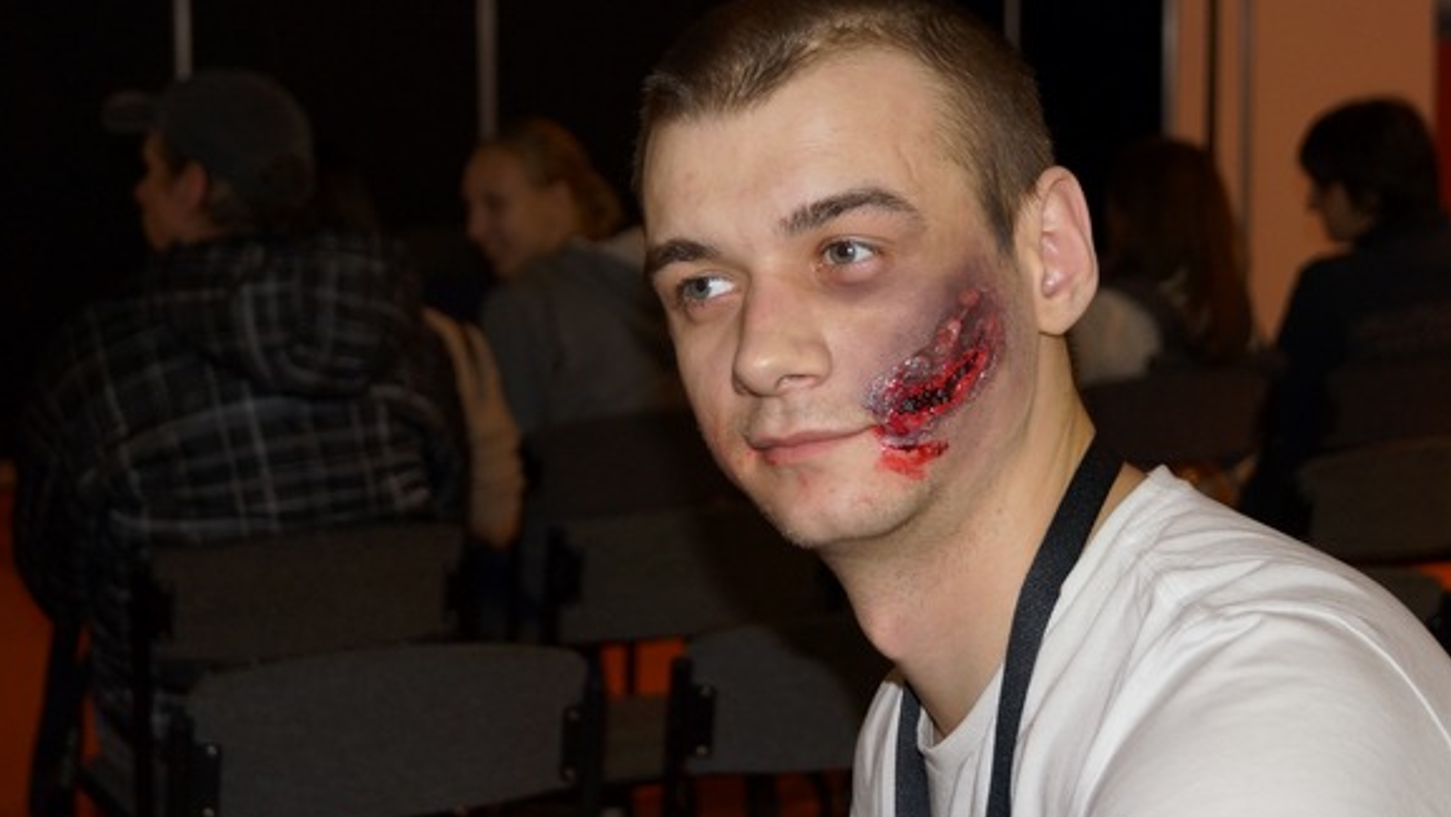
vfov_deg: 14.1
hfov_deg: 24.8
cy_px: 414
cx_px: 852
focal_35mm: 86
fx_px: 3296
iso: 500
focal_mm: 45
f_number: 5.6
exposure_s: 1/60
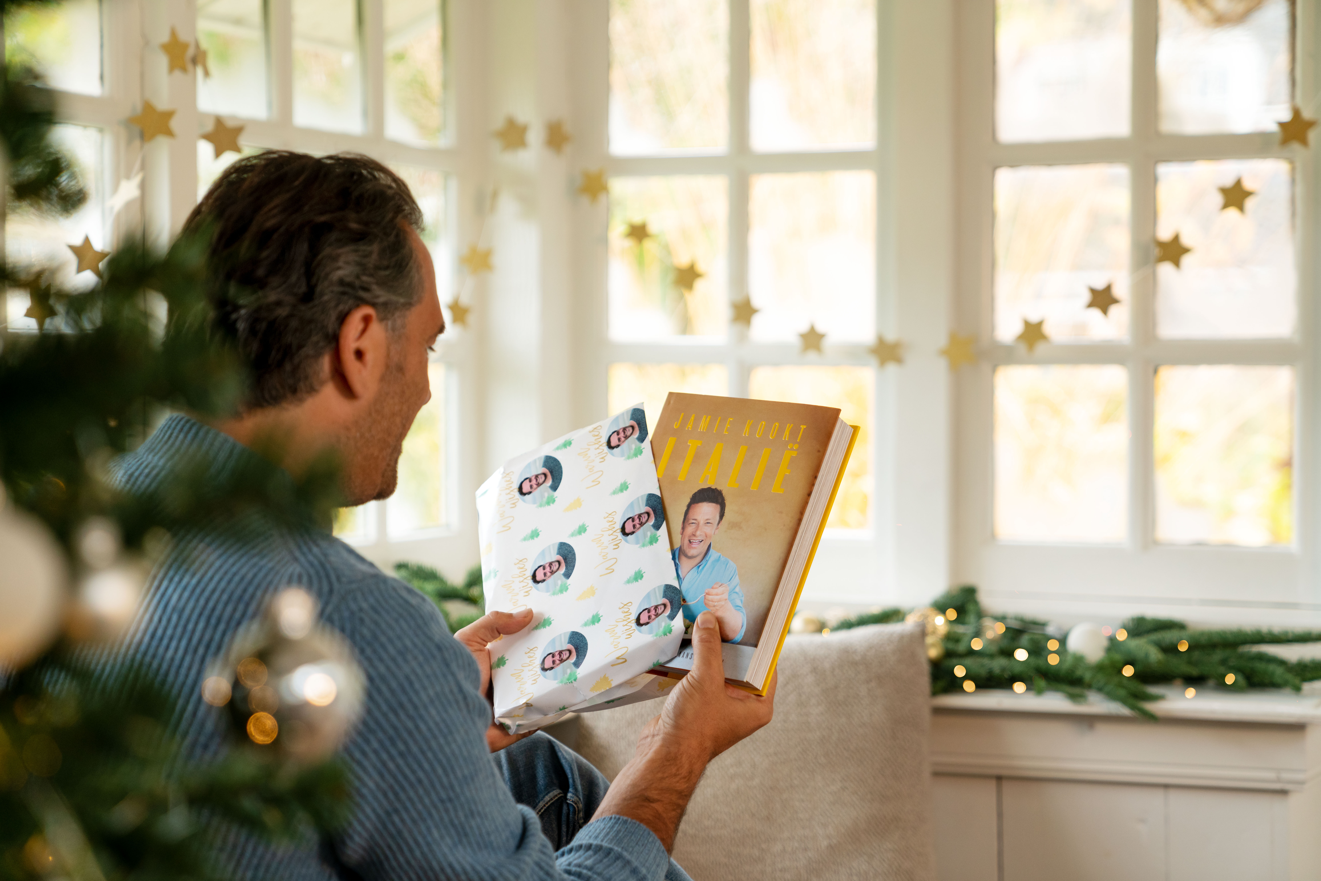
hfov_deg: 28.8
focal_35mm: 70
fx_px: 2569
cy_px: 440
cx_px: 660
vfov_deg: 19.5
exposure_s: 1/160
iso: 800
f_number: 2.8
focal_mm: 70
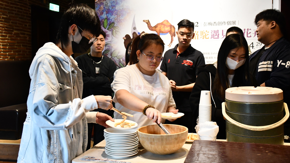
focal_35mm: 41
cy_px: 66
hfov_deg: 49.4
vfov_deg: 29.0
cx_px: 145
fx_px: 315
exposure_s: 1/125
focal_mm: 26
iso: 3200
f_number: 3.8
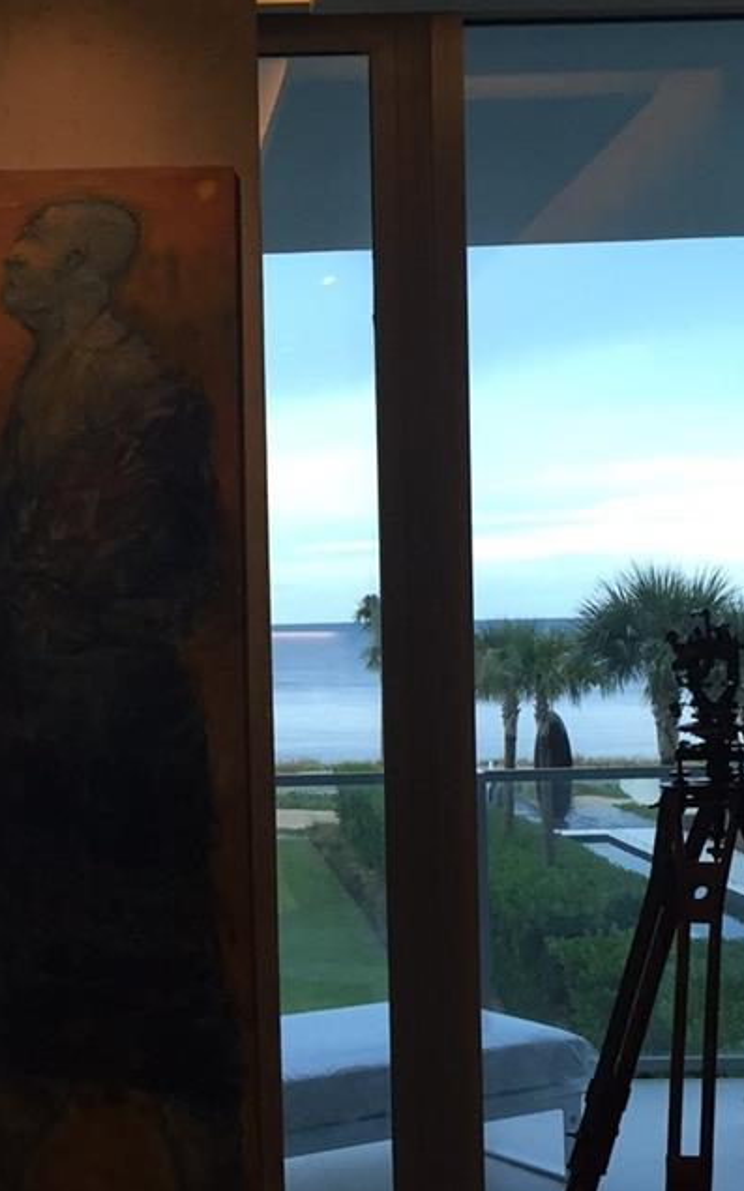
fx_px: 1883
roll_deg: +1.9
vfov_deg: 35.1
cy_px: 674
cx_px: 178
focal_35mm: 58
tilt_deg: -1.0
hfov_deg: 22.1
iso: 64
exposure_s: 1/30
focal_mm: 4.15
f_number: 2.2
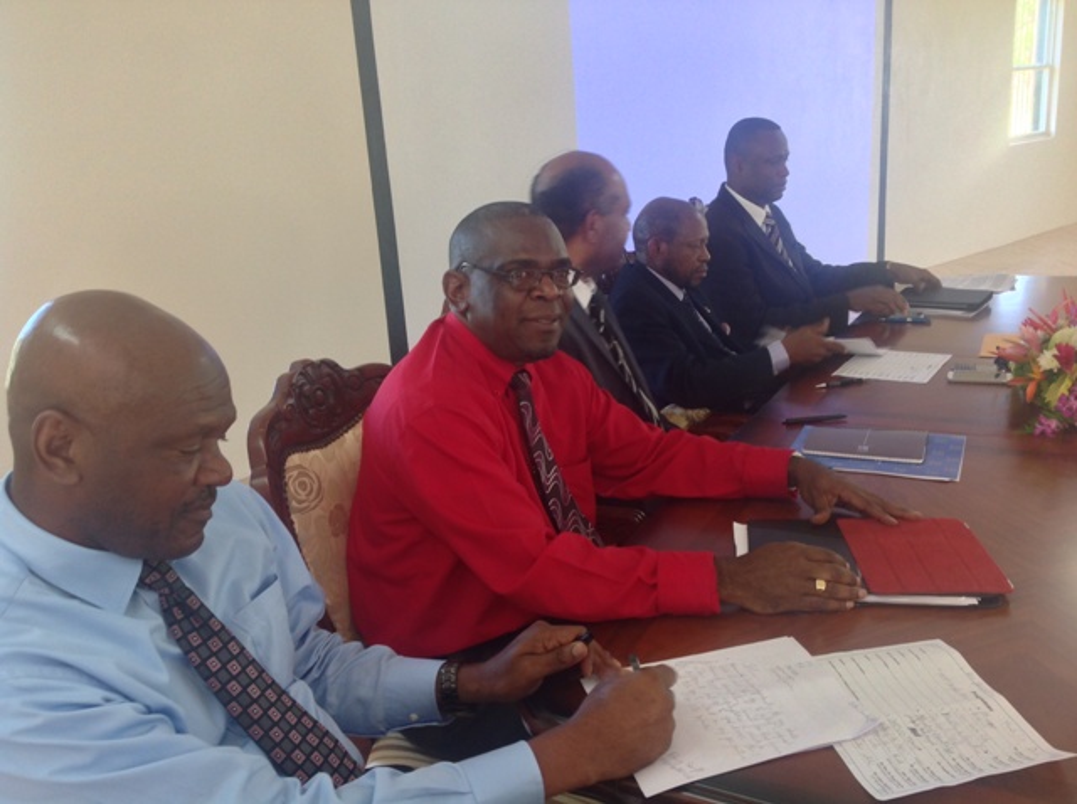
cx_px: 538
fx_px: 1087
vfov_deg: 40.6
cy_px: 402
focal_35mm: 35
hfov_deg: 52.7
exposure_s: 1/15
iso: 80
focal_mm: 4.28
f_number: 2.4
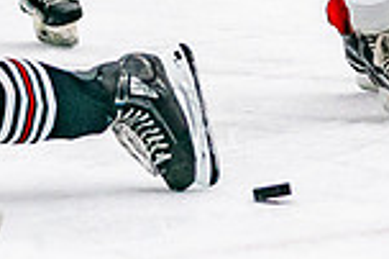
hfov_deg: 3.6
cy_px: -173
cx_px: 334
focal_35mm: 566
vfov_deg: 2.4
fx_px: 6109
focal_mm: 100
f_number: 2.8
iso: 3200
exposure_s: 1/1250
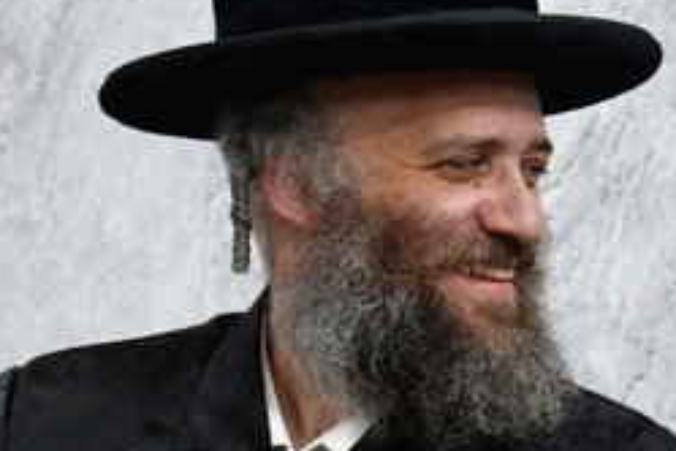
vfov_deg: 8.1
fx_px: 3173
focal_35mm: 169
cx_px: 741
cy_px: 314
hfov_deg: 12.0
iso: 2000
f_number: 5.6
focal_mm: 30
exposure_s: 1/100
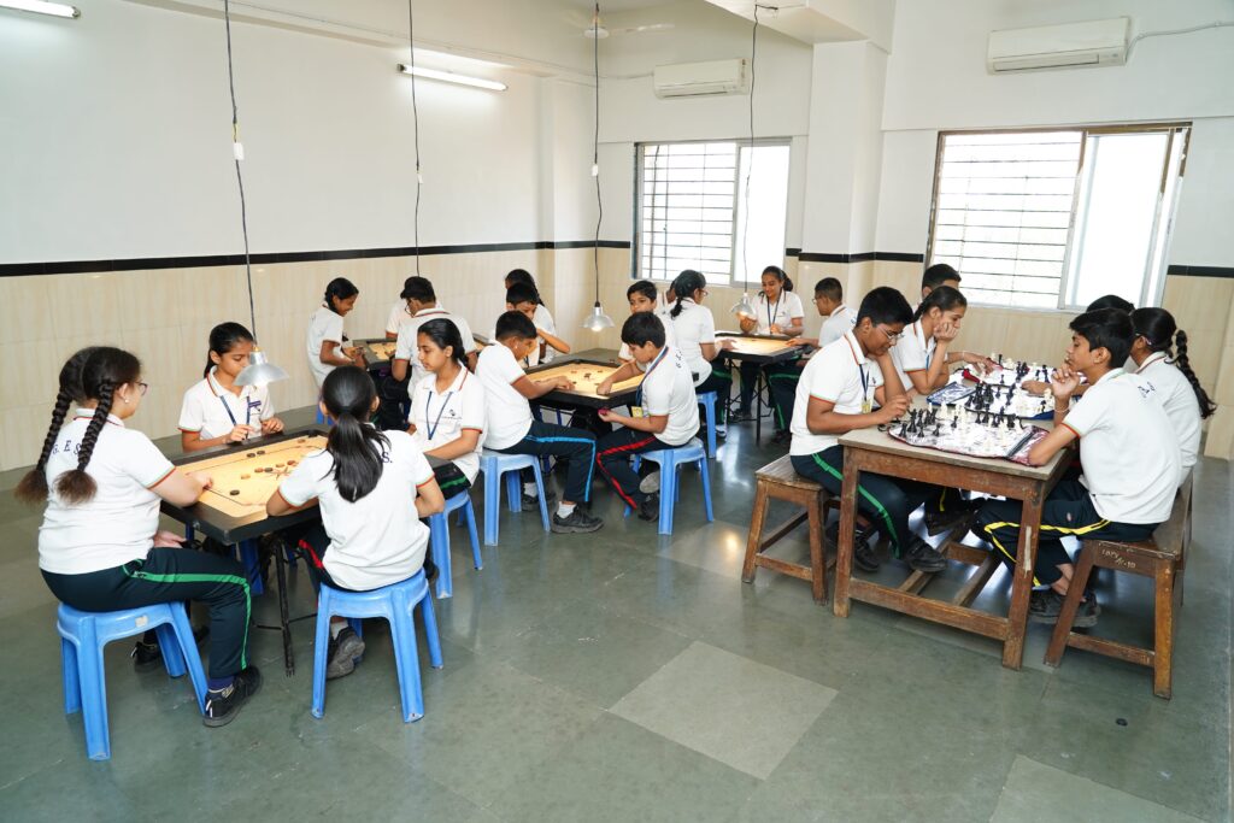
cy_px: 412
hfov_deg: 73.7
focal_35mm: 24
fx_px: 823
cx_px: 617
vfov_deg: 53.1
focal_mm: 24
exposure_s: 1/80
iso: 500
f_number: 4.5
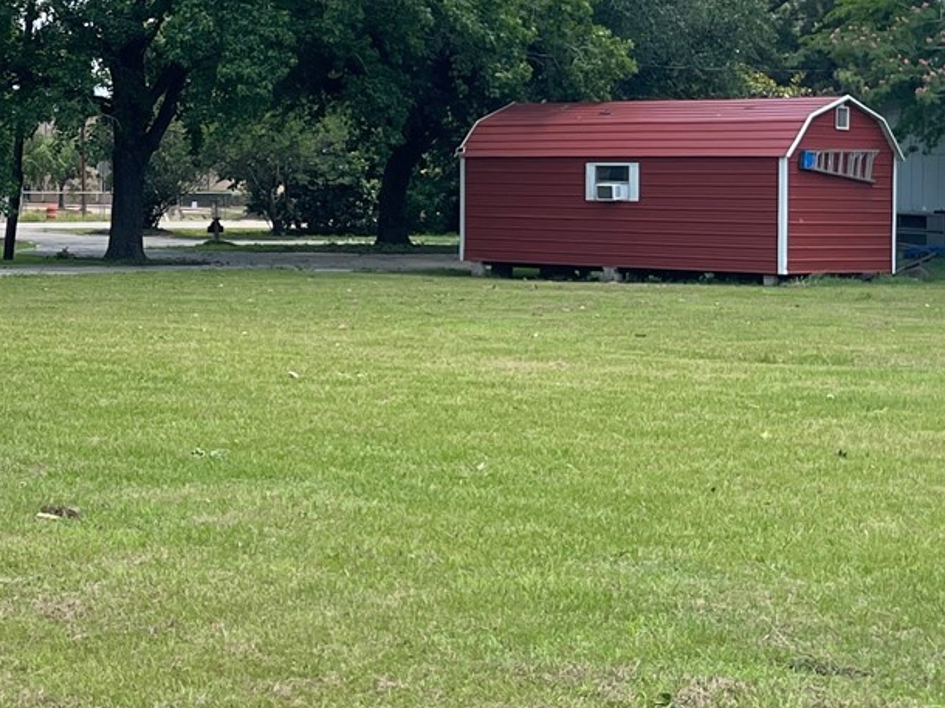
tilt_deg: +0.8
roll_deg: -0.9
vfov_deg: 17.4
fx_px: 2292
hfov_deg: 21.8
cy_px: 143
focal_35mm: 84
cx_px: -144
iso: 32
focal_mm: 5.1
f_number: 1.6
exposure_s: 1/2012
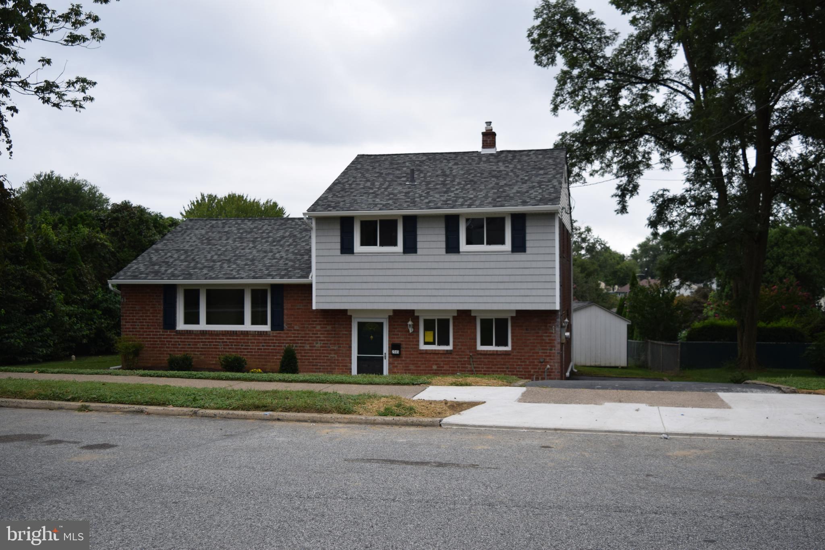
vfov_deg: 34.2
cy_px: 275
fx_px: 894
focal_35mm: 39
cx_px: 412
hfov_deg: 49.6
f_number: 5
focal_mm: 26
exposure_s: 1/1250
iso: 400
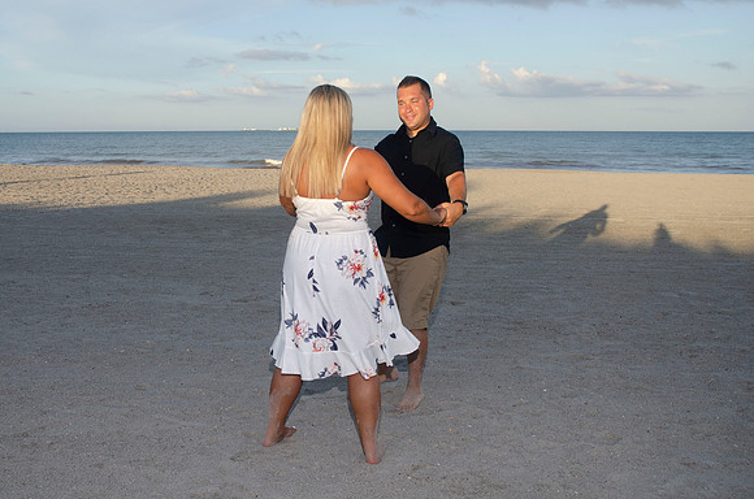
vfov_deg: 34.2
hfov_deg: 49.9
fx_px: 810
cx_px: 339
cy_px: 206
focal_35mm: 39
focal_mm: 22
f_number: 6.3
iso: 100
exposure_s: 1/250
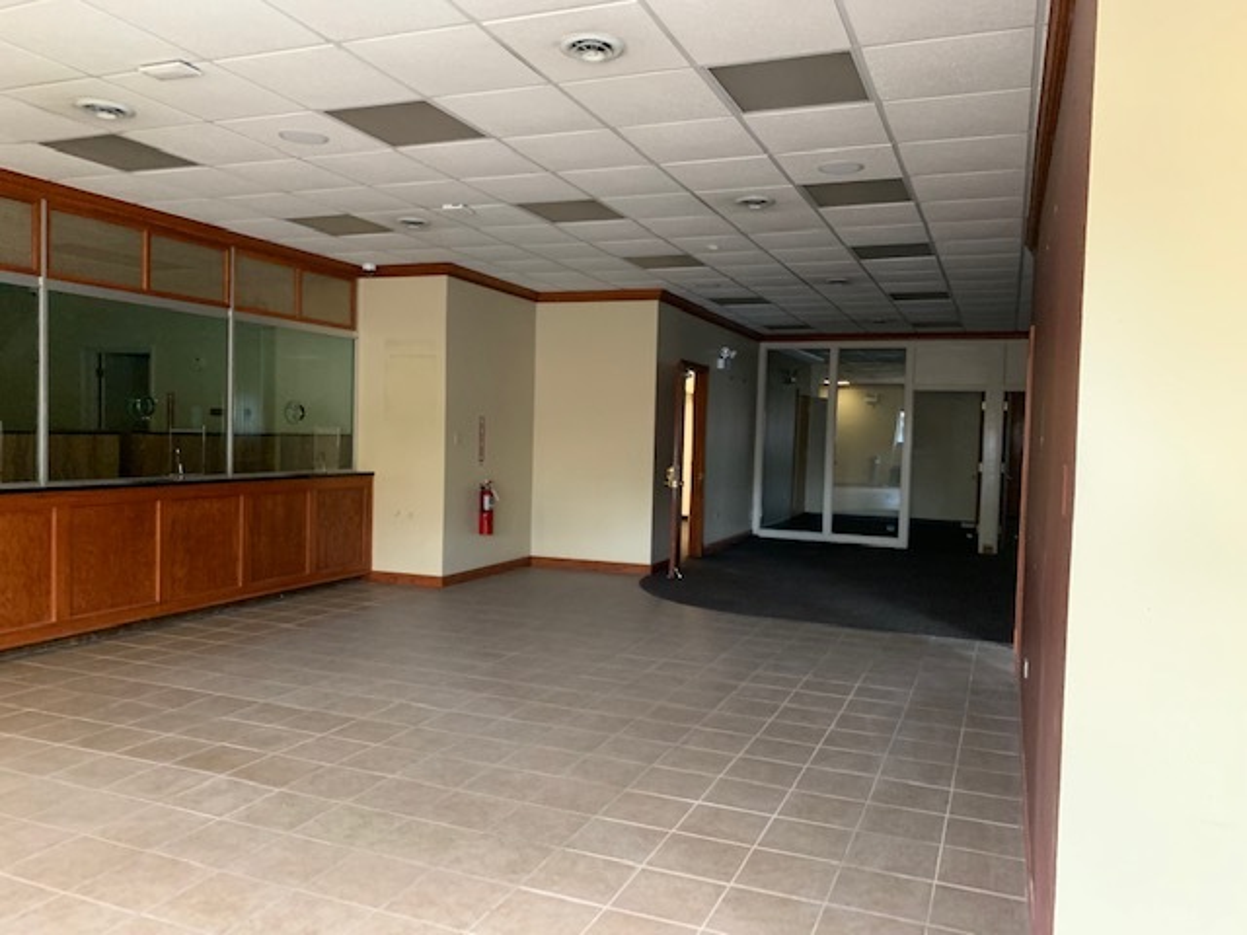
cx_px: 624
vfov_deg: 53.1
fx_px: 937
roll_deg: -2.1
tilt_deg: -1.4
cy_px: 468
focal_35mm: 26
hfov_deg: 67.3
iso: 400
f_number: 1.8
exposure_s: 1/40
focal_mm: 4.25
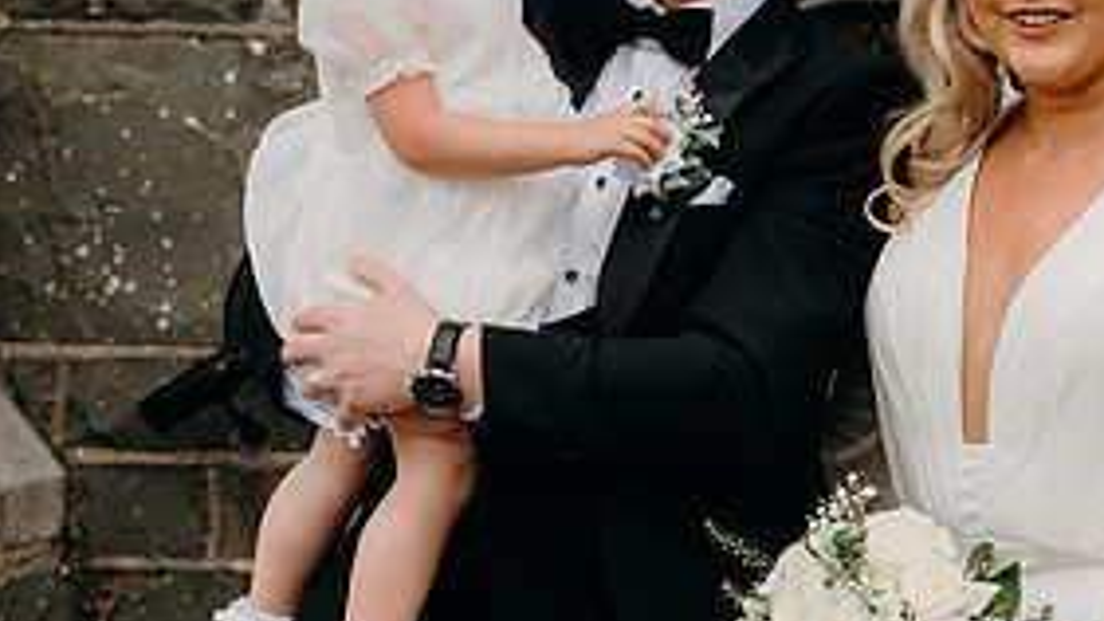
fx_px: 5503
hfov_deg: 11.4
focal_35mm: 188
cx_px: 750
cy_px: 281
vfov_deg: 6.5
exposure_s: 1/250
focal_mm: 58
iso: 125
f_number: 3.5
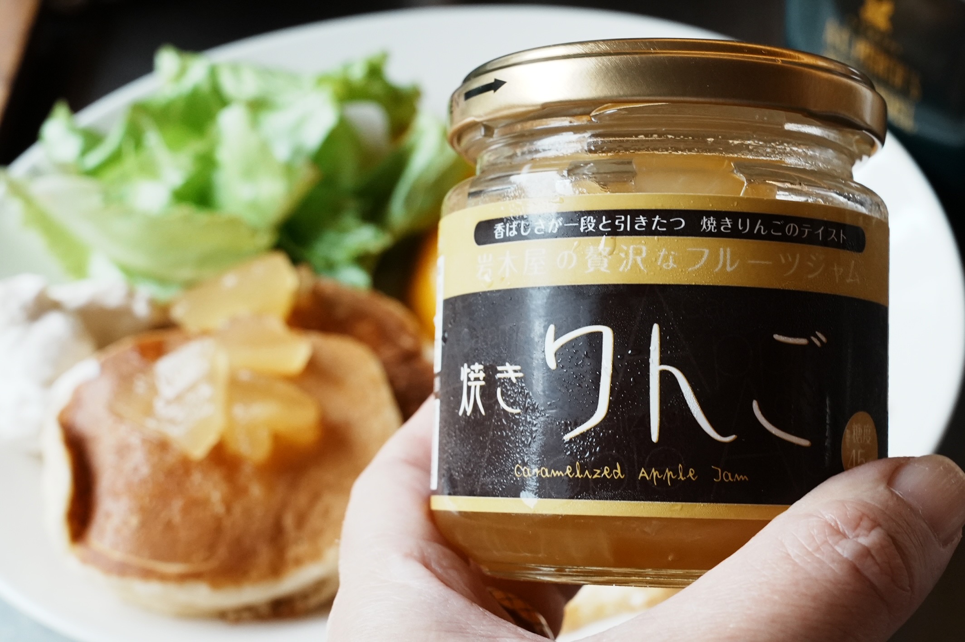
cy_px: 321
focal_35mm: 66
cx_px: 482
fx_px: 1768
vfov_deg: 20.6
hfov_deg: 30.5
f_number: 16
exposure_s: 1/80
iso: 4000
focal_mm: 66
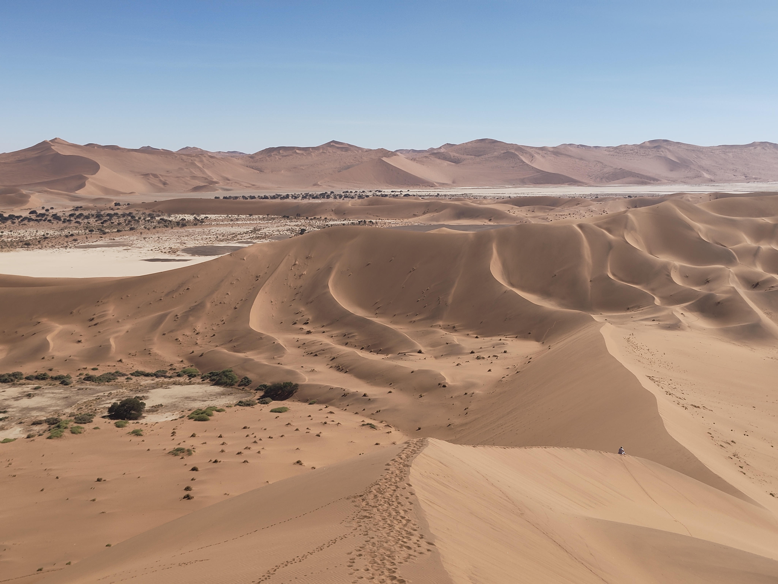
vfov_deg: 29.1
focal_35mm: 50
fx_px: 1124
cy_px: 292
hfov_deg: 38.2
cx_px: 389
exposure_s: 1/1105
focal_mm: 5.56
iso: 50
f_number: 1.88
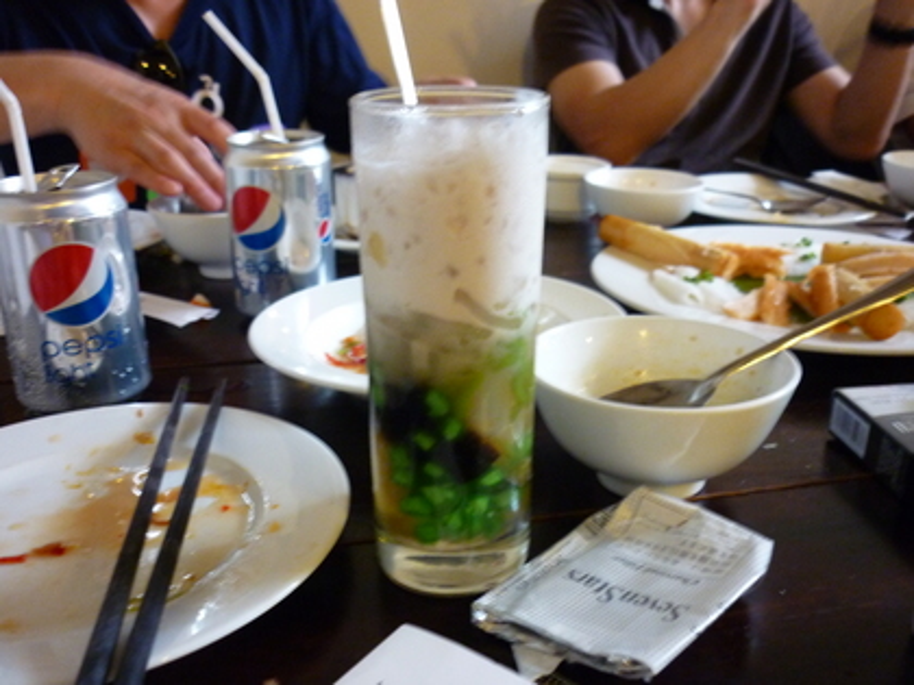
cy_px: 342
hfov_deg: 55.4
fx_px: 871
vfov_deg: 42.9
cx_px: 457
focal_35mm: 33
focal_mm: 5.5
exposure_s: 1/8
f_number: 2.8
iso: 400
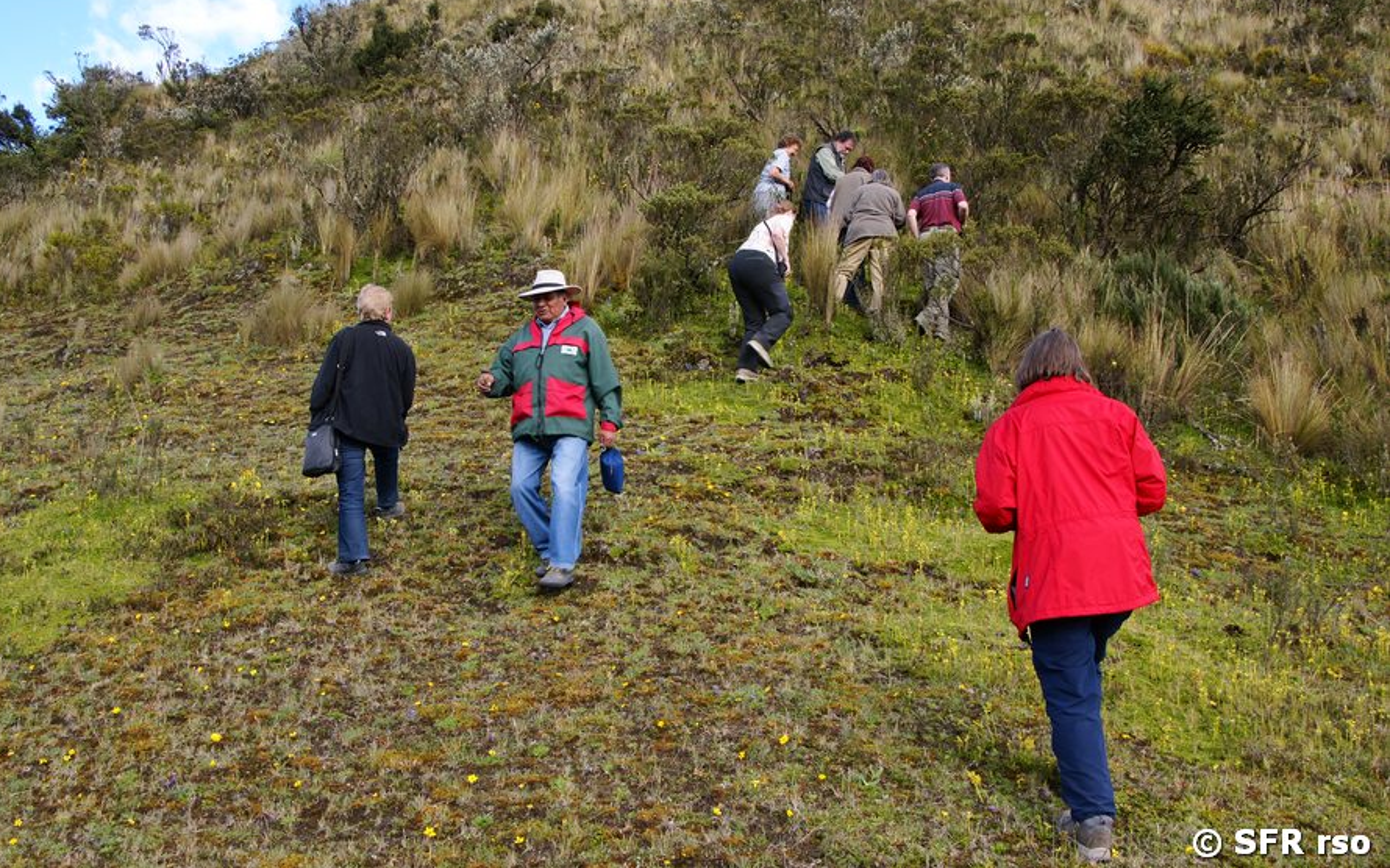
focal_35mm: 34
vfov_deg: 37.2
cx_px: 689
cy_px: 401
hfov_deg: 56.7
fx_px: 1288
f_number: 7.1
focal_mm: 22
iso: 100
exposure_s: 1/60
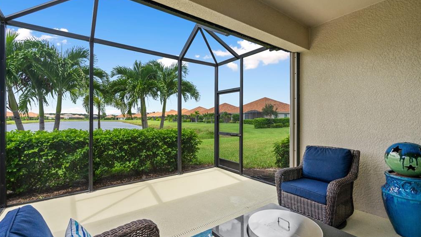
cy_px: 118
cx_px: 210
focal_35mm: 17
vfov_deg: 64.0
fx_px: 190
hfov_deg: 95.9
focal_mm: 16
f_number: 8
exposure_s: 1/320
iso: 400
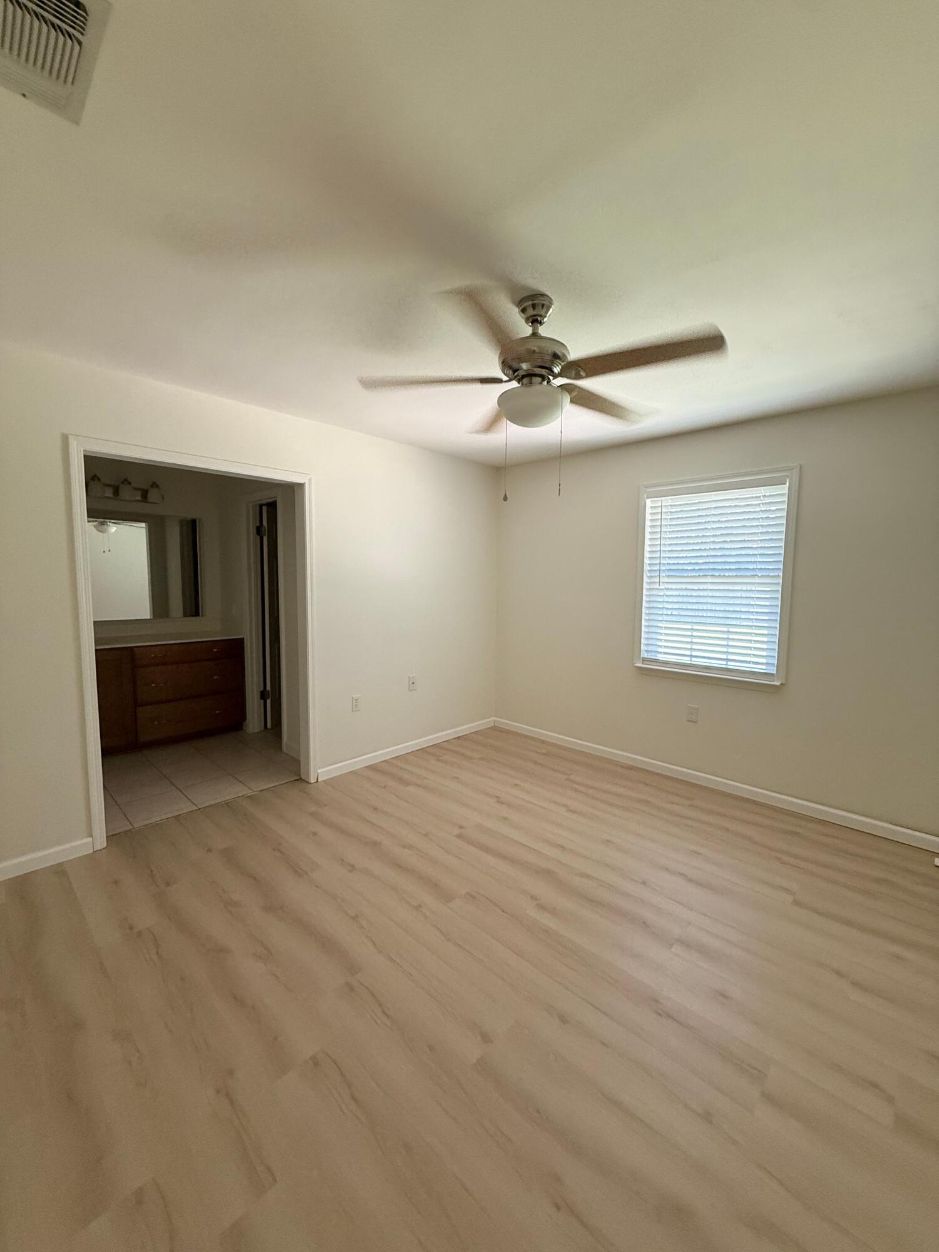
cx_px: 470
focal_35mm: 14
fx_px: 506
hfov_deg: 85.7
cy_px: 626
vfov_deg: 102.1
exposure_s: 1/60
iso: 320
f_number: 2.2
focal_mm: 2.22
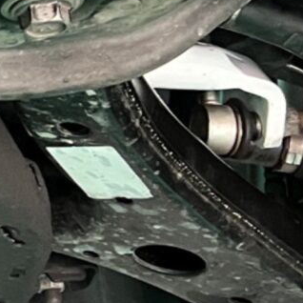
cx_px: -682
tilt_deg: +26.8
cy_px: 1
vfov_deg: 9.4
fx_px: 1832
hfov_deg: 7.8
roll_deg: +0.3
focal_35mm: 185
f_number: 1.5
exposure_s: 1/50
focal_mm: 5.7
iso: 160
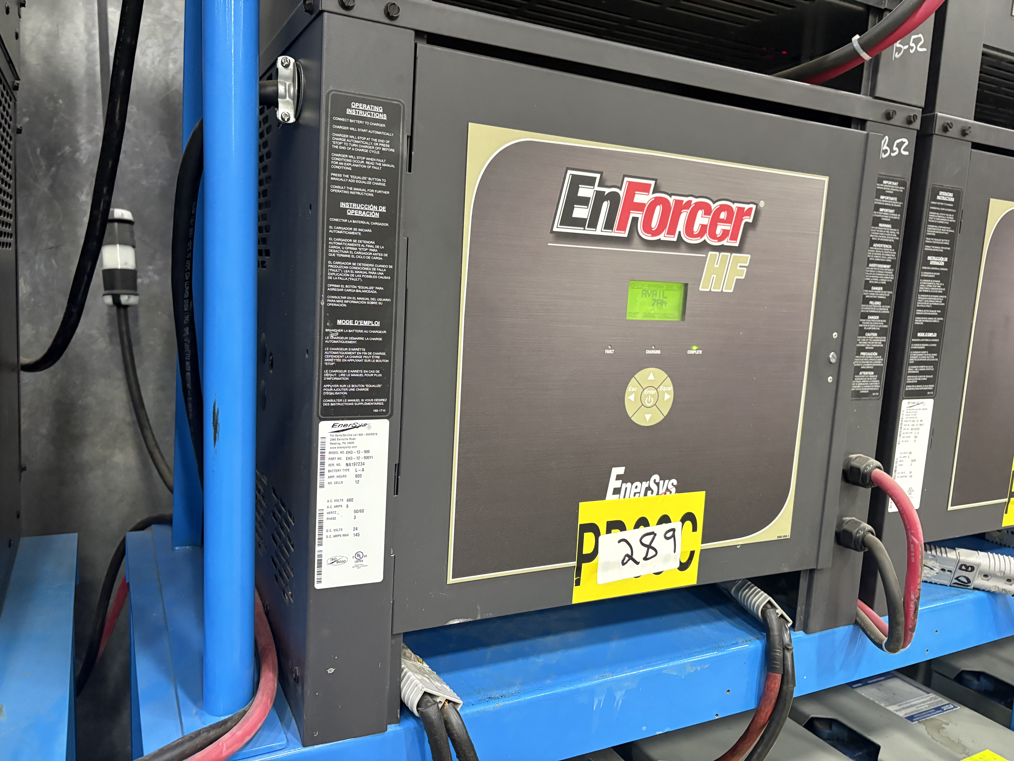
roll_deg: -3.6
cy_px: 380
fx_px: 762
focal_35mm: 26
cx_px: 507
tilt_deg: -8.3
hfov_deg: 67.3
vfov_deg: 53.1
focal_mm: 5.96
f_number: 1.6
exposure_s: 1/60
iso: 400
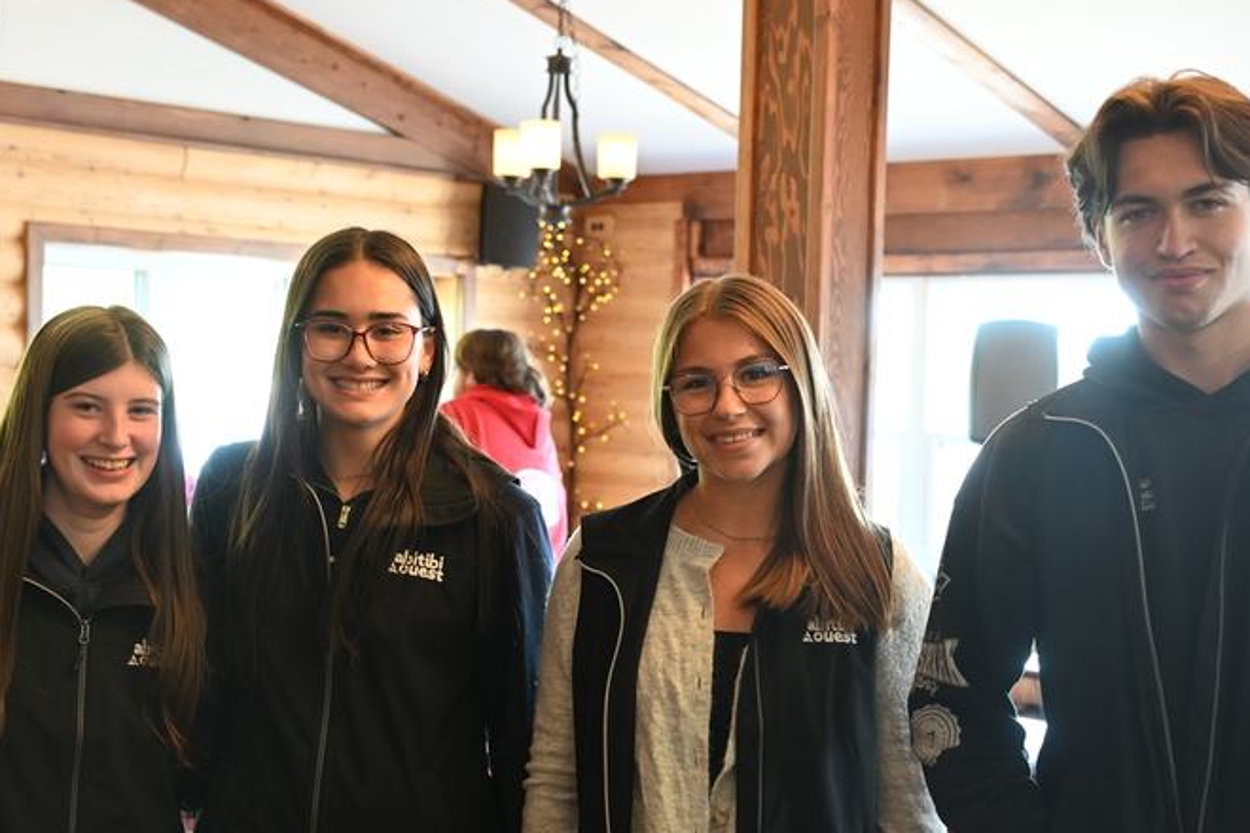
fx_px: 2083
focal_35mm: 60
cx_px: 667
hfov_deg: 33.4
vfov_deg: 22.5
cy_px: 558
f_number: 4
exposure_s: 1/60
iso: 1600
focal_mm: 44
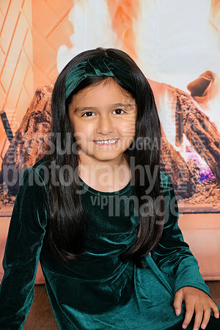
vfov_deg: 22.3
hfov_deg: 14.9
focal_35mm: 92
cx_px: 110
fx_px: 839
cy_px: 165
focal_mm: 61
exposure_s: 1/125
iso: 800
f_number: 8
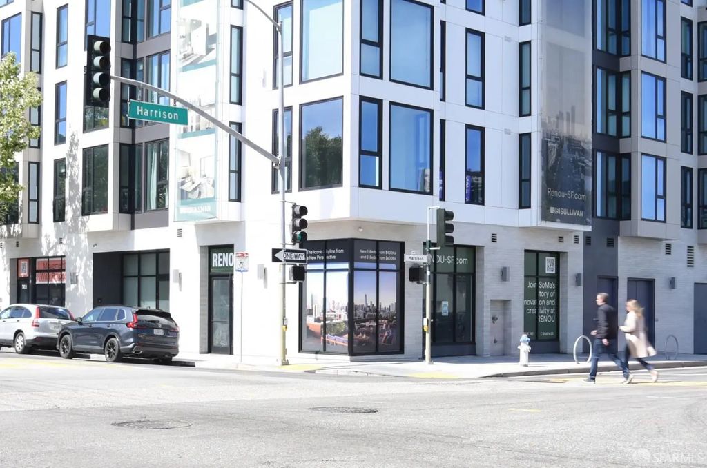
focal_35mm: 24
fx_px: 470
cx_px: 354
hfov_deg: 73.9
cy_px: 234
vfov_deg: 52.9
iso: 400
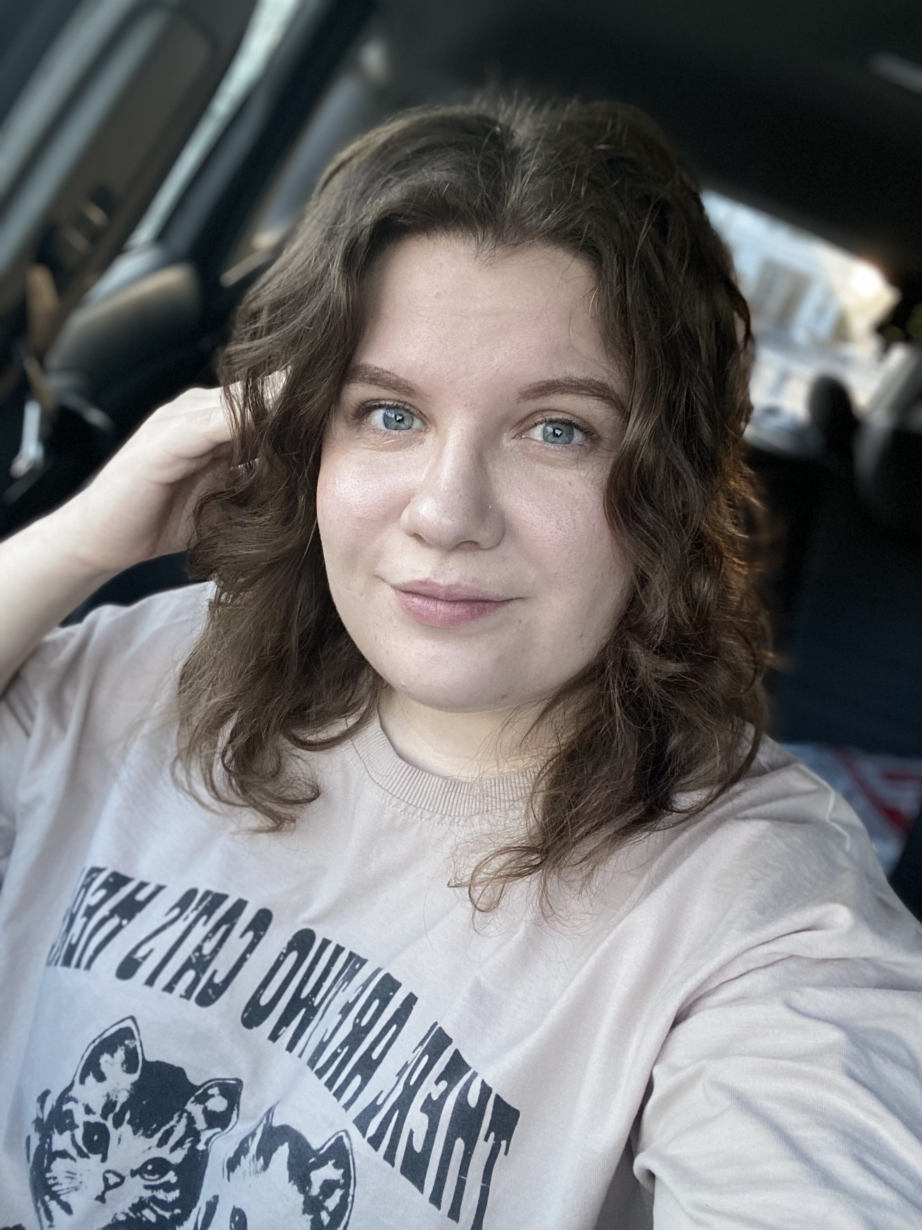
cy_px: 615
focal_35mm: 30
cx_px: 461
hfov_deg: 46.8
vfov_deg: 60.0
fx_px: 1065
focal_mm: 2.71
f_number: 2.2
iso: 100
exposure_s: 1/79
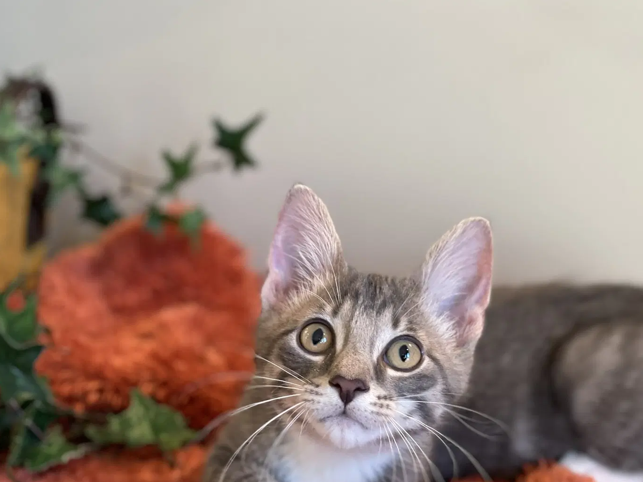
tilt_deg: -9.3
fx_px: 1356
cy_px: 321
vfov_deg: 20.1
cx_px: 396
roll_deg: -1.6
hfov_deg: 26.6
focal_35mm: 73
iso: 125
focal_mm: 6
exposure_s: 1/40
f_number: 2
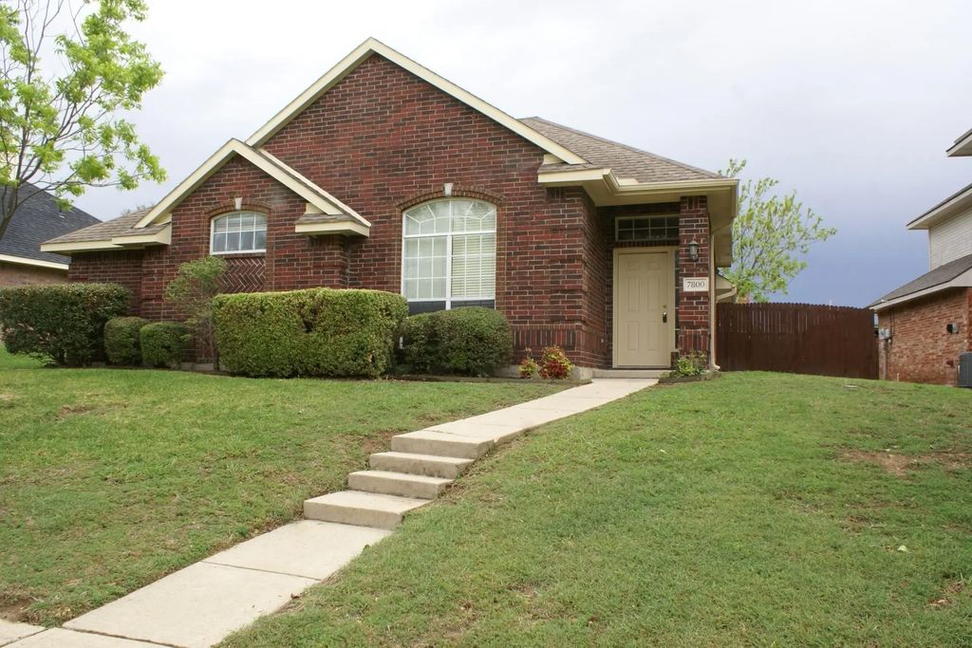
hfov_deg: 67.4
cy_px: 324
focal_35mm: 27
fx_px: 729
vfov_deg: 47.9
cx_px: 486
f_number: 9
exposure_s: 1/80
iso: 100
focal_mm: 18
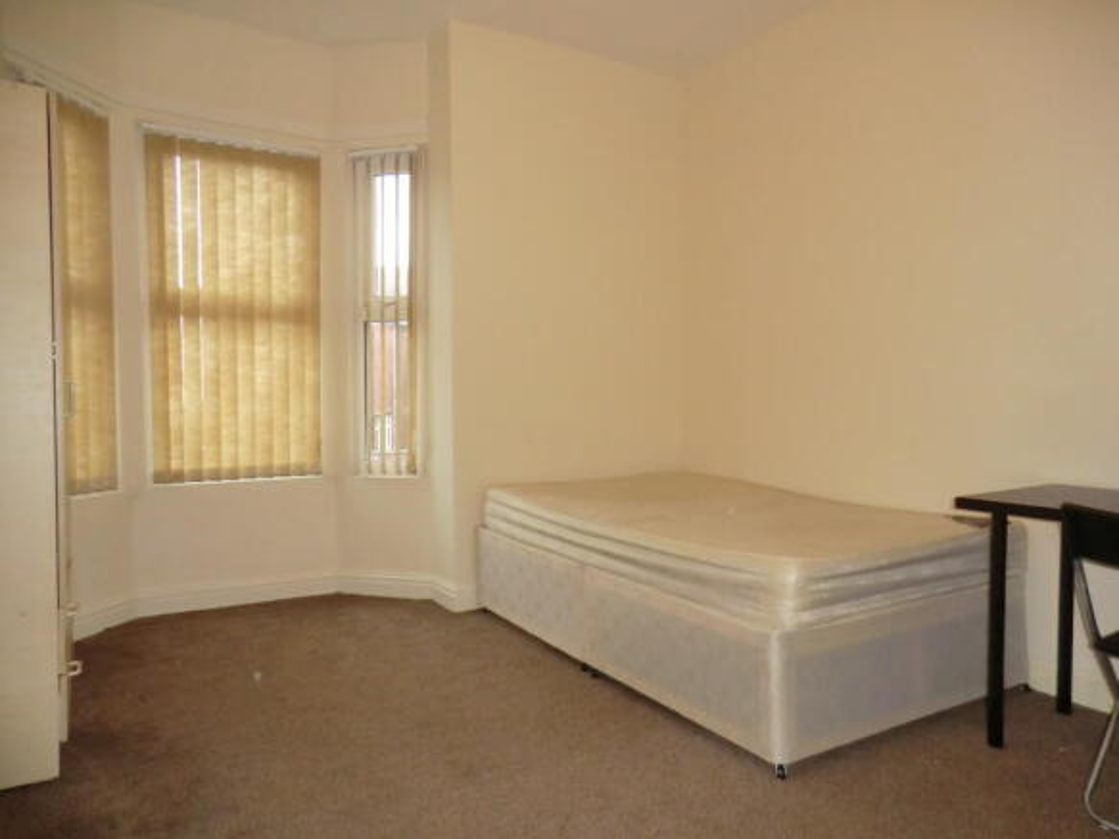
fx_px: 776
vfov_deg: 56.8
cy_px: 420
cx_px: 560
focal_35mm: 24
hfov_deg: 71.6
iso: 400
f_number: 3.2
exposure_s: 1/60
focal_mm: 4.3
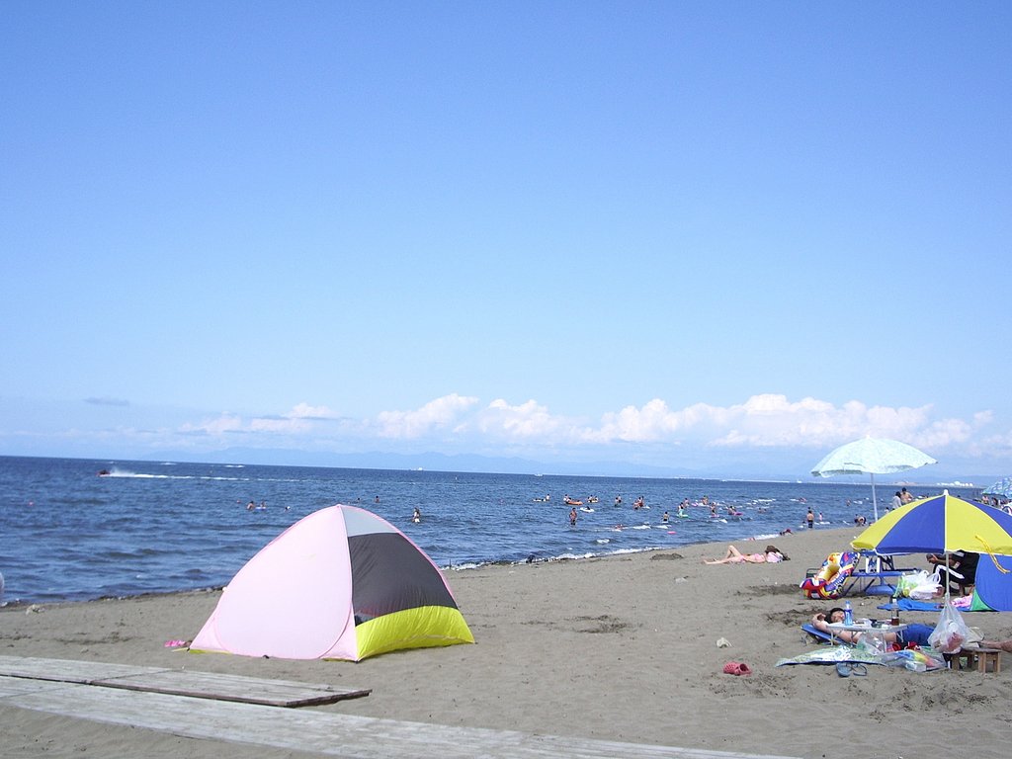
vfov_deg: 35.1
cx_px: 506
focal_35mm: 41
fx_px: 1199
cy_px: 380
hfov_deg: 45.8
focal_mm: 6.8
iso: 50
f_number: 4.6
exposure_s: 1/400
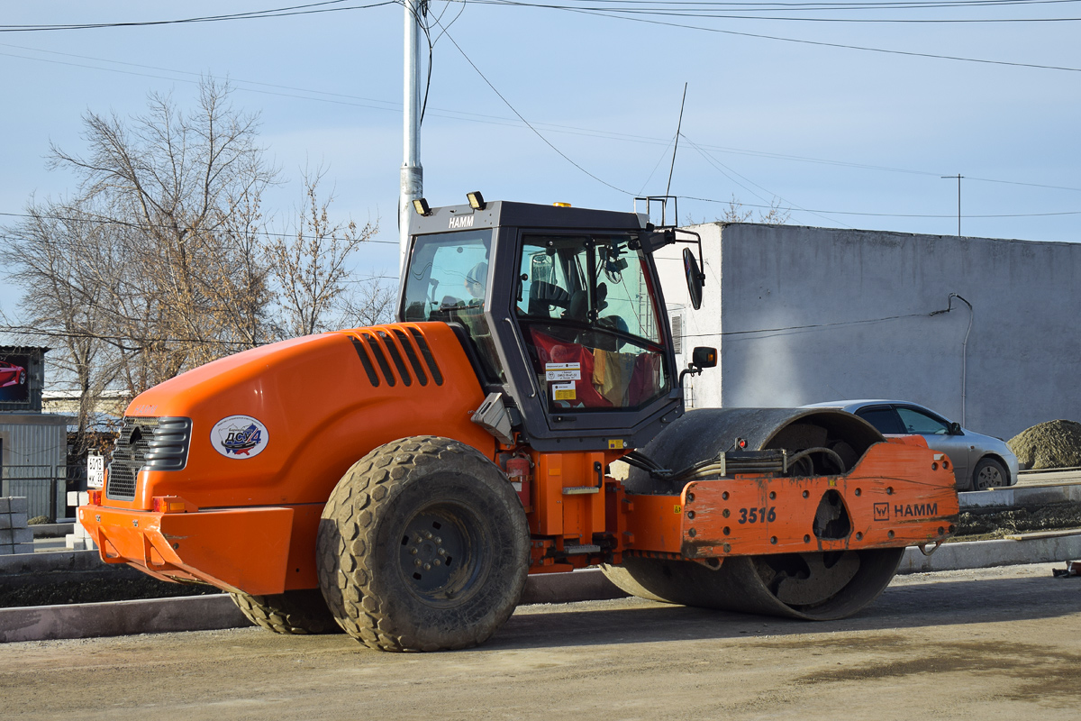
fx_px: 2162
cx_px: 540
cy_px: 360
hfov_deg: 28.1
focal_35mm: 72
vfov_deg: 18.9
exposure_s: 1/320
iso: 100
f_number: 5.6
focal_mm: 48
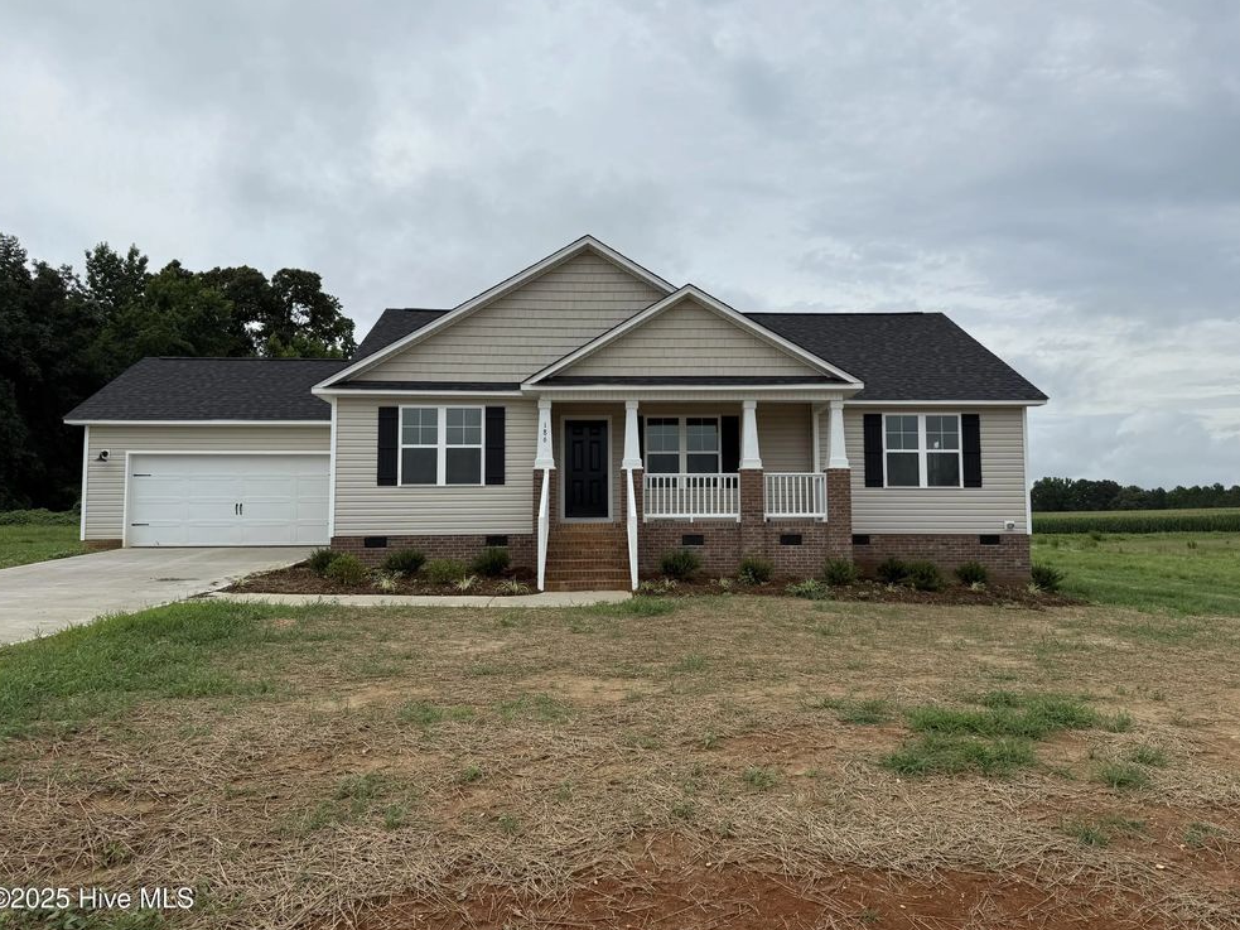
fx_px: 895
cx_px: 633
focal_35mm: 25
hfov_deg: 69.4
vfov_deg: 54.9
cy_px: 458
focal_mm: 6.76
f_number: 1.78
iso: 80
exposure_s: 1/6173
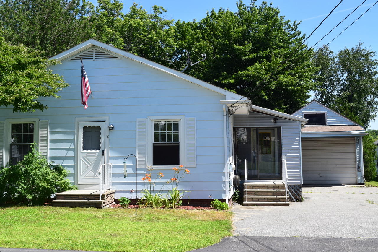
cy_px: 126
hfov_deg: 43.6
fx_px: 472
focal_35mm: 45
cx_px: 189
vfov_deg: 29.9
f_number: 11
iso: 400
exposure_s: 1/400
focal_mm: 30
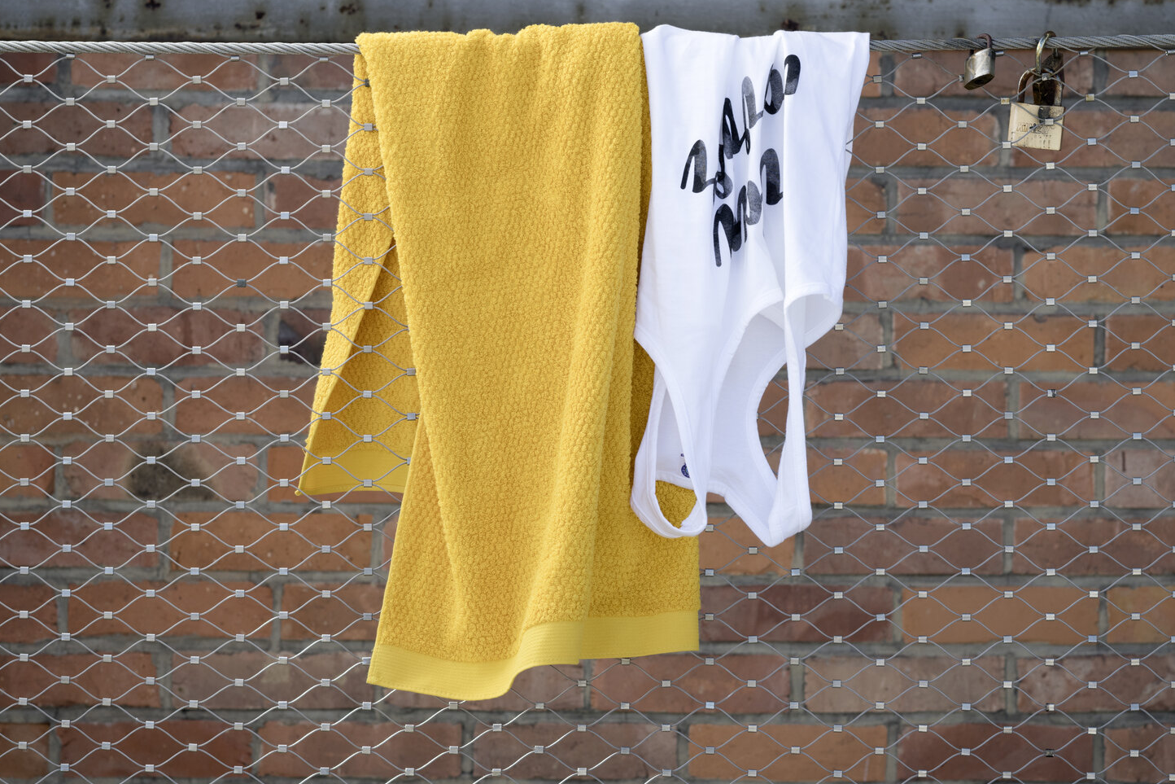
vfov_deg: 12.1
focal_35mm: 113
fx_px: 3688
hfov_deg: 18.1
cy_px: 361
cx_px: 652
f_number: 6.3
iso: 160
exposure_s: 1/200
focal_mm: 85
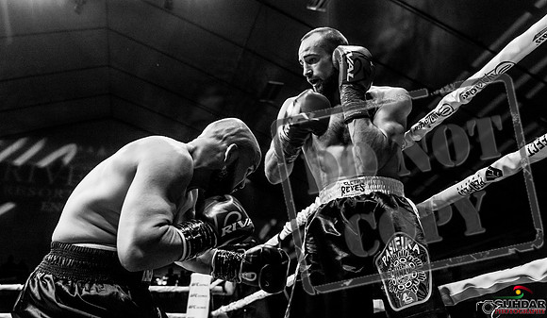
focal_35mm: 34
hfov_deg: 57.3
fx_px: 500
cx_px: 290
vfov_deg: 35.1
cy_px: 125
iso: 4000
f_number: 4
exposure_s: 1/1000
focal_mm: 31
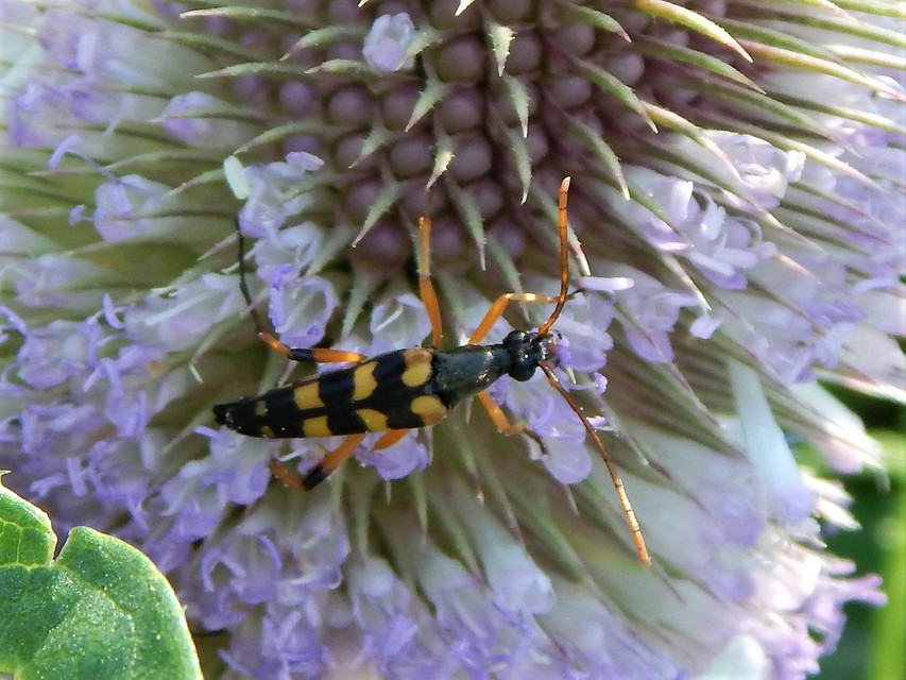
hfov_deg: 31.7
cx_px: 453
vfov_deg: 24.0
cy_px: 340
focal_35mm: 61
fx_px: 1597
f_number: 4
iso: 125
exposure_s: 1/400
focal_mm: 10.9
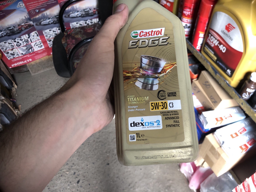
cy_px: 96
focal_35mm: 28
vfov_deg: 49.7
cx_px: 128
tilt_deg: -48.5
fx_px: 207
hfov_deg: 63.4
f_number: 1.8
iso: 32
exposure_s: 1/30
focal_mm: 4
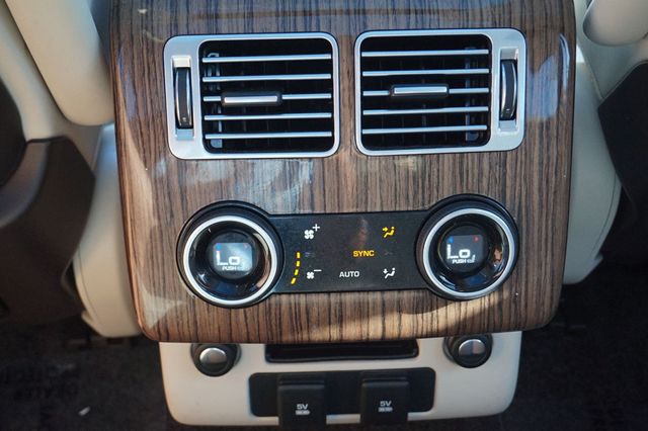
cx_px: 324
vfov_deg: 31.9
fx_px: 756
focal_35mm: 42
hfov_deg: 46.4
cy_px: 216
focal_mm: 28
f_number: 4.5
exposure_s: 1/160
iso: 1250
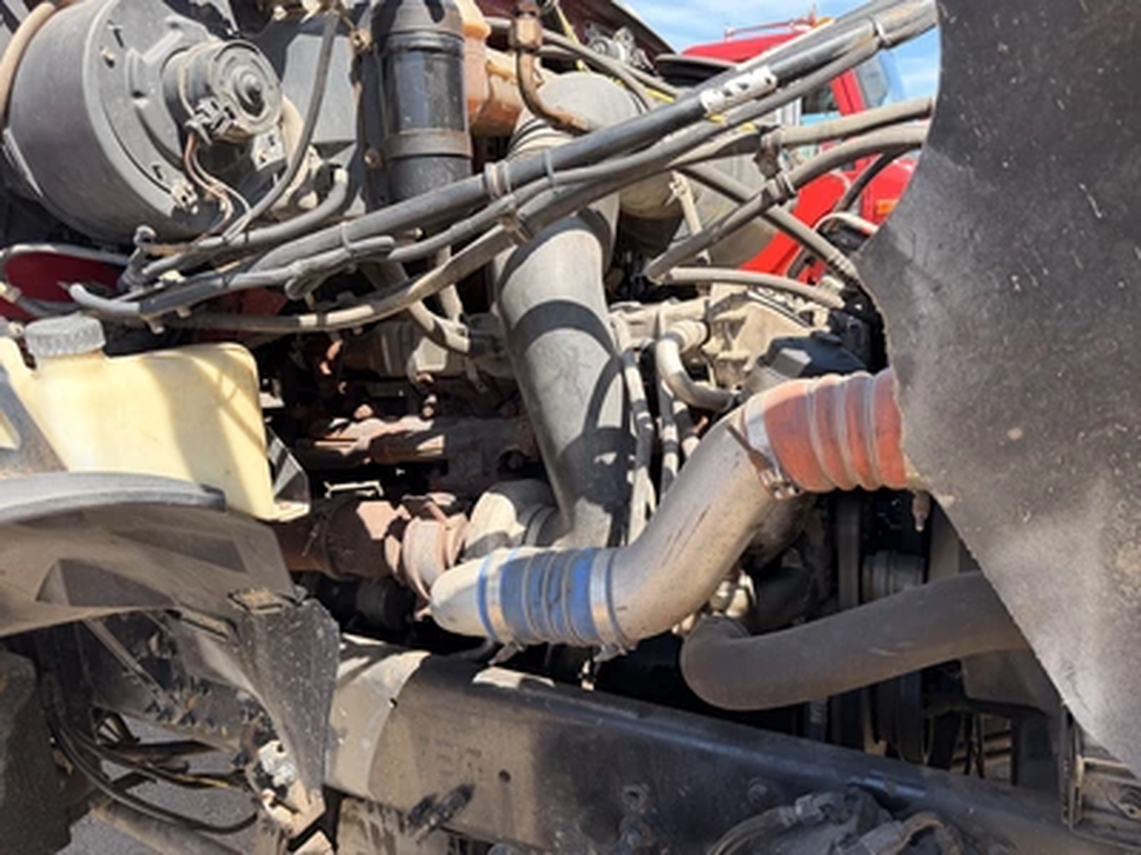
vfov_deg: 56.8
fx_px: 791
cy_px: 428
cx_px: 570
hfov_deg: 71.6
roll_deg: +0.6
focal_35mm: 24
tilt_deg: -12.0
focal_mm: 6.76
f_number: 1.78
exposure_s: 1/1211
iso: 100
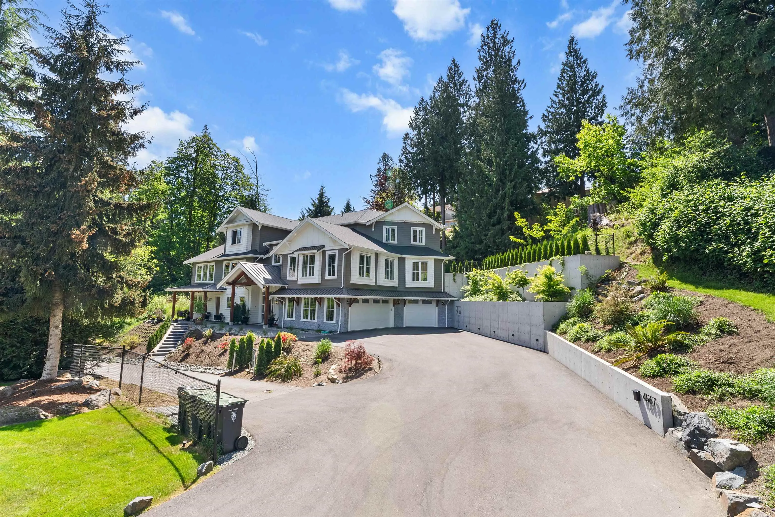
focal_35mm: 16
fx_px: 345
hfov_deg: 96.7
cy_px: 258
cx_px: 388
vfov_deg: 73.8
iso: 100
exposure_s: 1/10
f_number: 18
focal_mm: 16
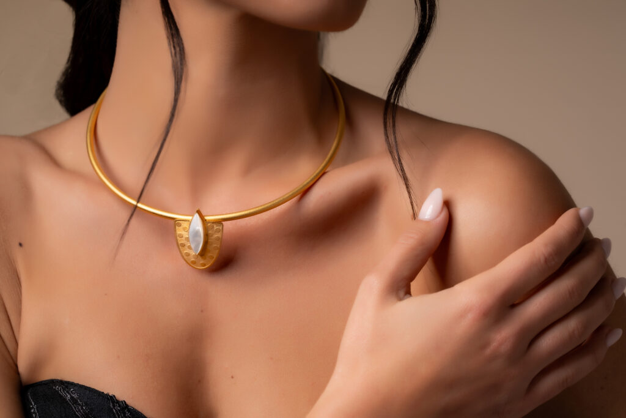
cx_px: 313
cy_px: 209
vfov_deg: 10.2
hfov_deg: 15.2
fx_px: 2348
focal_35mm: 135
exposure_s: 1/160
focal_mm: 135
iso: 200
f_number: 8
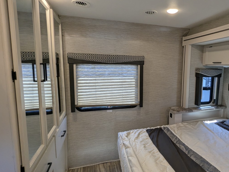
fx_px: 146
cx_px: 145
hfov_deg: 74.8
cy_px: 83
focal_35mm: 22
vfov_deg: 61.2
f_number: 2.2
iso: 97
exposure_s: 1/103
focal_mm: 2.35
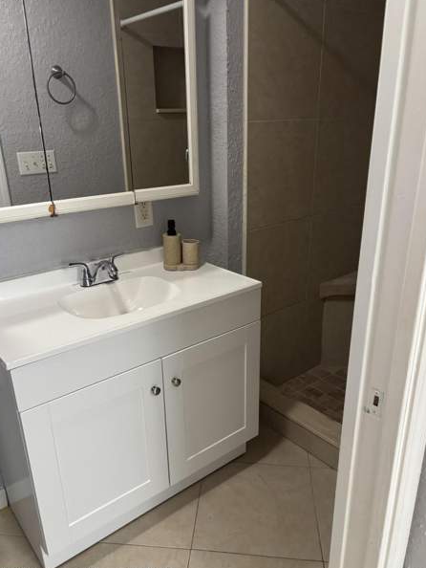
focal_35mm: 28
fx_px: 459
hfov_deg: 49.8
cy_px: 299
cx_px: 206
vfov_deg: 63.4
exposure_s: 1/60
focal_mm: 5.96
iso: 400
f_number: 1.6
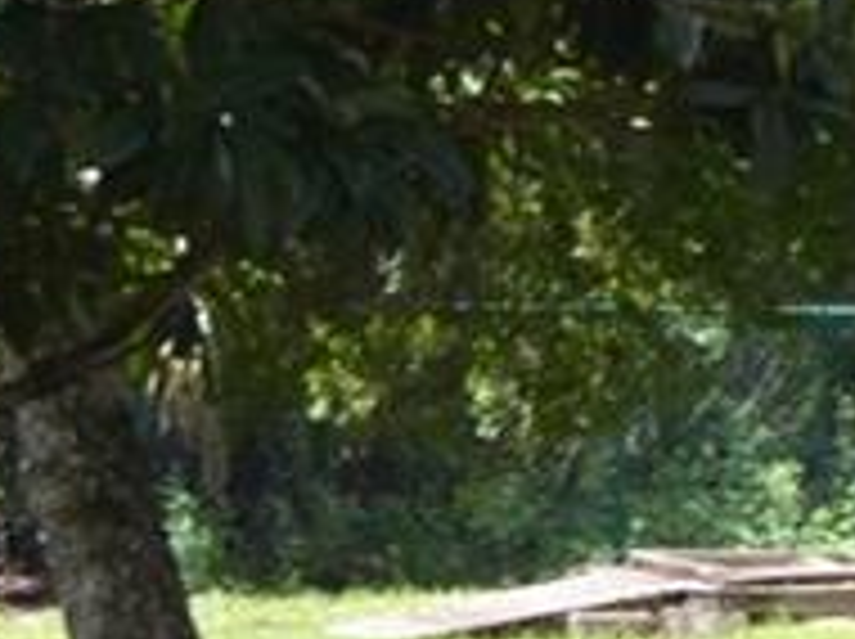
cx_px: 2596
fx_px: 8387
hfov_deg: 5.5
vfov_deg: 4.4
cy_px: 587
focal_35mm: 340
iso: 200
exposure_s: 1/200
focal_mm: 28
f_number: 7.1
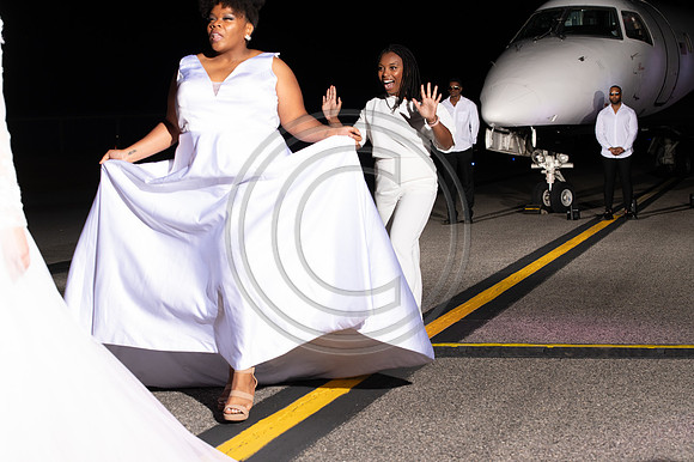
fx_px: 1349
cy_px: 231
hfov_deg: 28.9
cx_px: 347
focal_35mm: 70
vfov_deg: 19.4
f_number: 6.3
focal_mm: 70
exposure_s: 1/200
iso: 1000
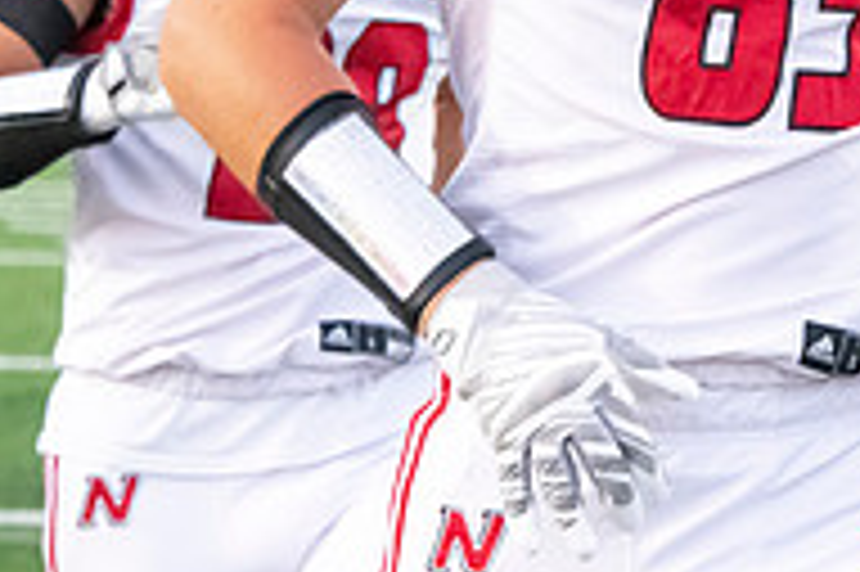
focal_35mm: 411
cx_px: 792
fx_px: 9810
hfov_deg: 5.0
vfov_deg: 3.3
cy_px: 11
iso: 10000
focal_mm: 135
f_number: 7.1
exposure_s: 1/640
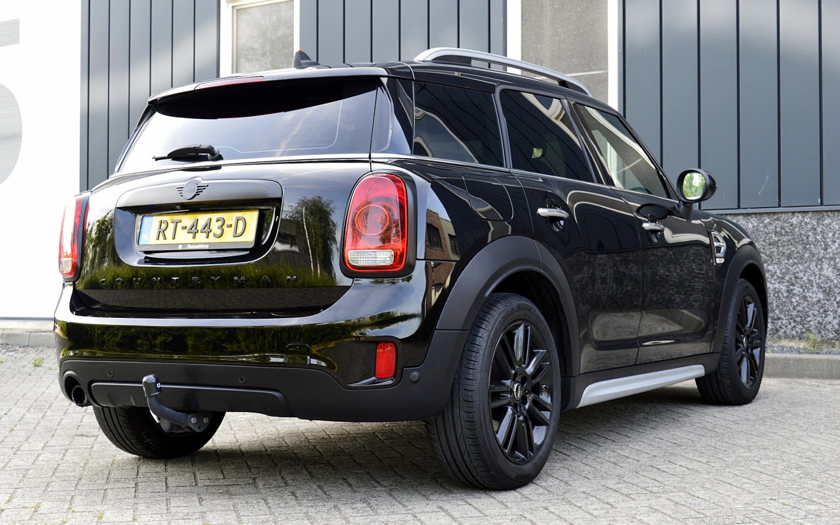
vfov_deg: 24.0
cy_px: 269
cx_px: 405
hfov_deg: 37.5
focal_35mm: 54
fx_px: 1236
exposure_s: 1/80
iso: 400
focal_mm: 34
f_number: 8
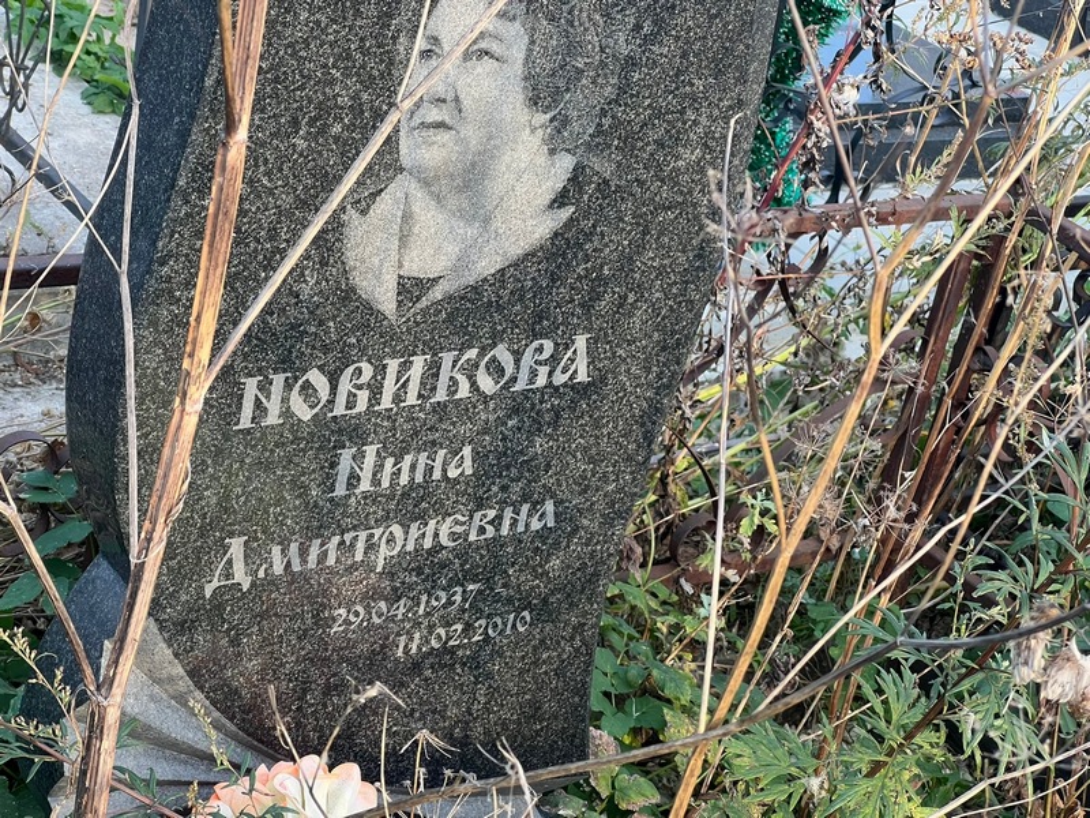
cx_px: 545
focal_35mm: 77
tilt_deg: -26.1
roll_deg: -11.4
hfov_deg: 25.3
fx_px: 2425
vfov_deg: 19.1
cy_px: 409
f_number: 2.8
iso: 64
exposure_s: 1/99
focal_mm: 9
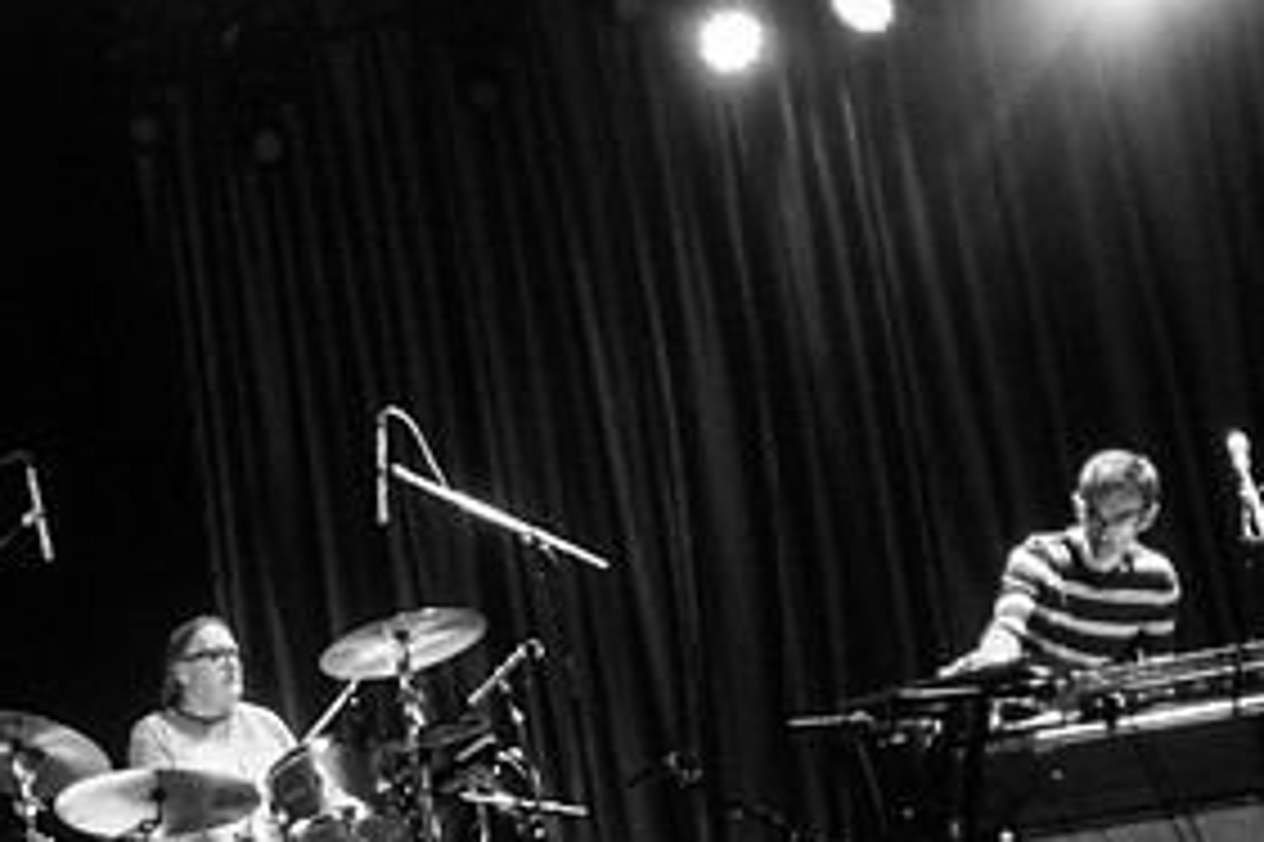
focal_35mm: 48
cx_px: 247
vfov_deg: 26.4
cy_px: 856
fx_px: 1684
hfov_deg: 39.5
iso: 3200
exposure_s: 1/250
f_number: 3.2
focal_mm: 20
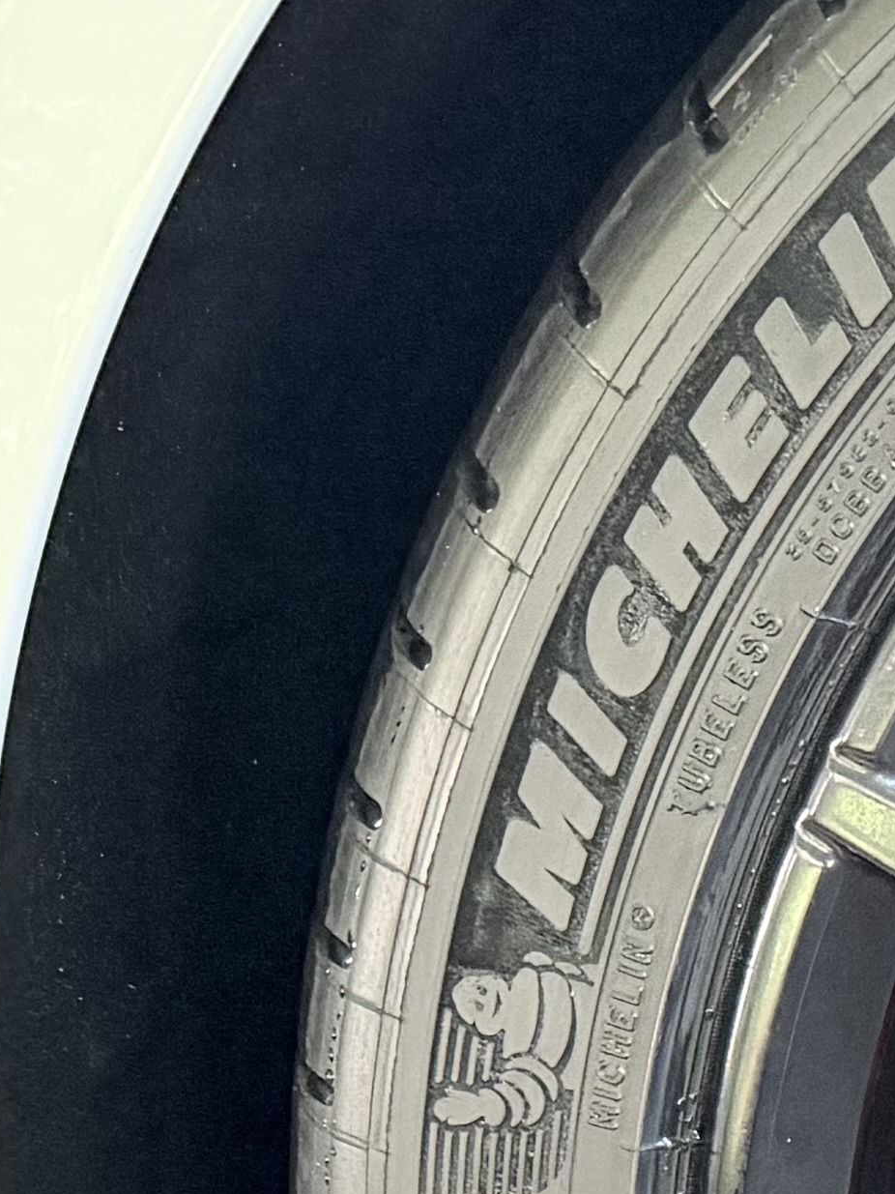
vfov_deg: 17.0
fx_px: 3827
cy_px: 1398
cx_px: 2313
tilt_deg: -19.3
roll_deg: -0.8
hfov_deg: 10.8
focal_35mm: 111
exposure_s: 1/60
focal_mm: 6.76
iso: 640
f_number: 1.78
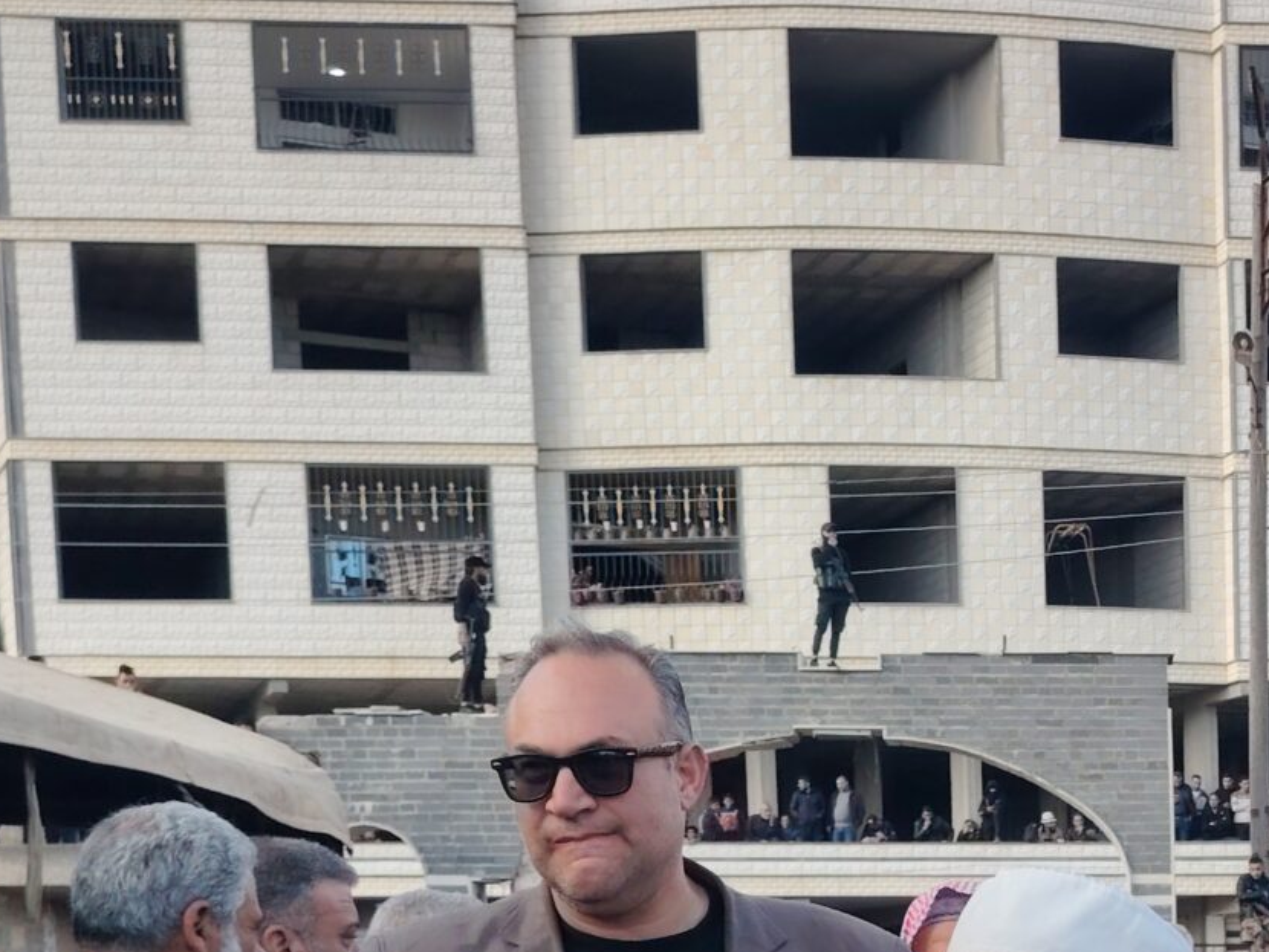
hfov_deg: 24.9
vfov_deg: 18.3
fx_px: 2714
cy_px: 1293
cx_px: 1301
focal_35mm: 74
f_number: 1.75
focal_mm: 5.25
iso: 211
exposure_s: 1/900
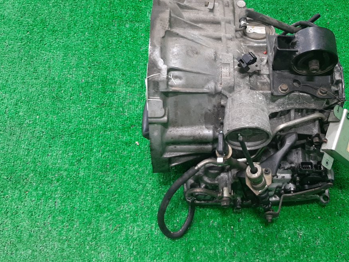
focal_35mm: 43
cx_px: 230
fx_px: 433
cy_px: 127
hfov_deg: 43.3
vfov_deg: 33.6
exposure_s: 1/50
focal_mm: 3.93
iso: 142
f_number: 1.7
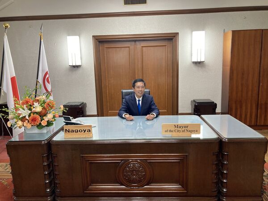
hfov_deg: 63.4
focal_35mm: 28
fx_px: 217
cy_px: 100
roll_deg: +1.0
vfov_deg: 49.7
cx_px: 134
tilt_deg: -10.2
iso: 100
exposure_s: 1/60
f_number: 1.8
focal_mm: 3.99
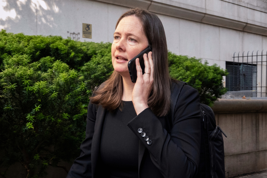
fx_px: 430
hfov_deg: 34.5
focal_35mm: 58
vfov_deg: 23.4
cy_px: 89
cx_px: 134
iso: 2000
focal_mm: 21.6
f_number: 8
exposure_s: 1/250
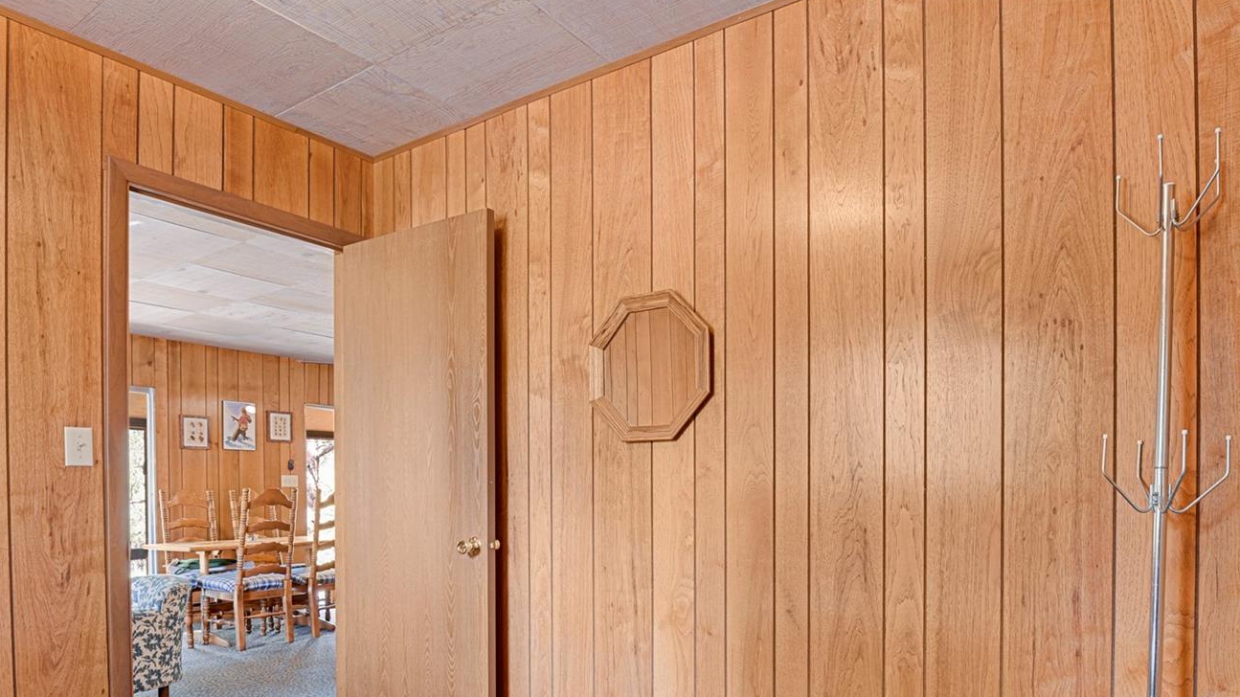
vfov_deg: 49.8
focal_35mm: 22
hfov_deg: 81.0
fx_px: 723
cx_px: 678
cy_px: 504
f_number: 8
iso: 250
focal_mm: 17
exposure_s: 8
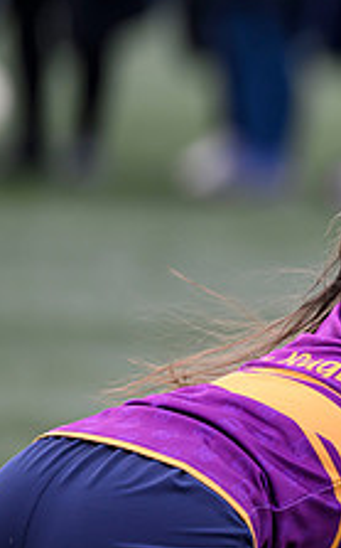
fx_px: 15792
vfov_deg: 2.0
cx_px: 662
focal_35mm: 1060
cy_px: 146
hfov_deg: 1.2
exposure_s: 1/1250
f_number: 3.2
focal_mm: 400
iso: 500
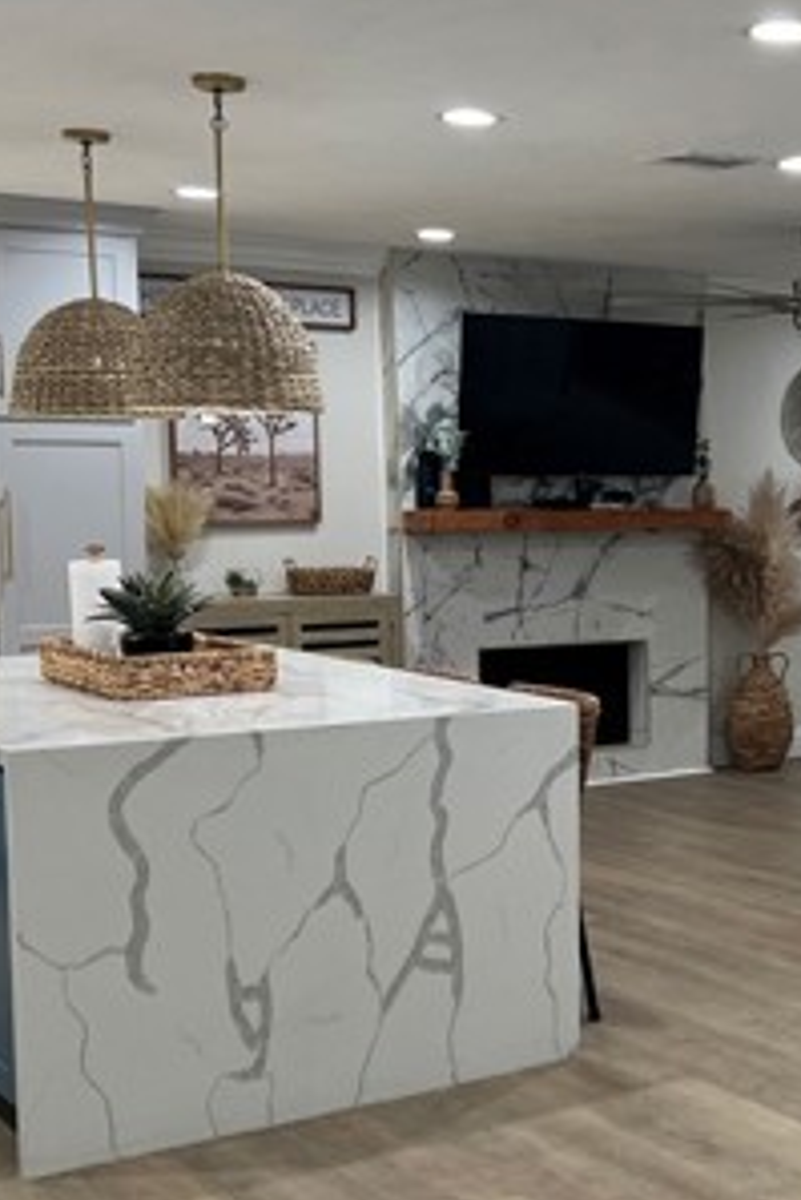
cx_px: 942
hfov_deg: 21.8
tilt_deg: -5.8
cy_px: 652
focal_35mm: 58
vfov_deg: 34.4
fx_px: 1933
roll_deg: -0.5
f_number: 1.5
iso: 125
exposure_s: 1/120
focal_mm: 5.7
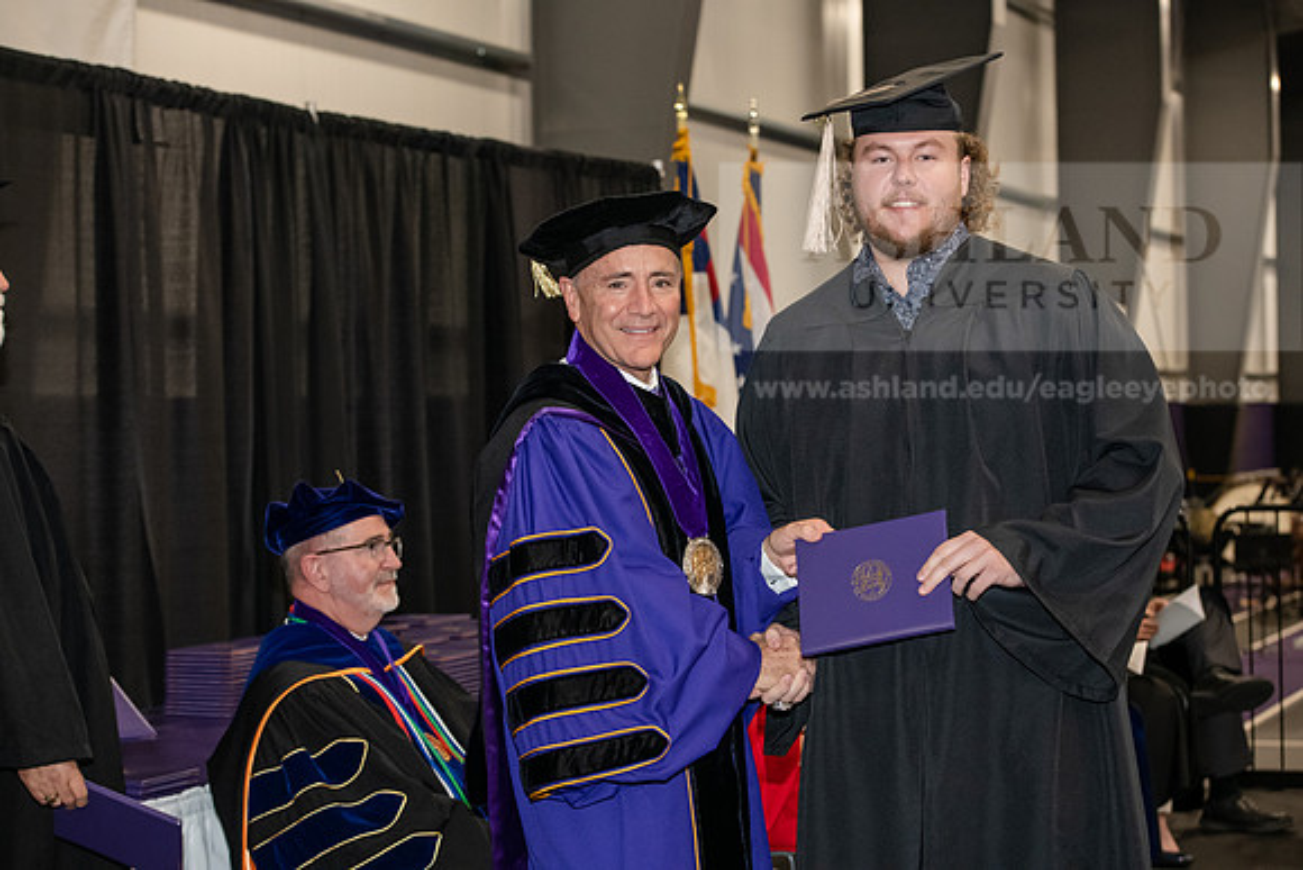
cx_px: 652
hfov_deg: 28.8
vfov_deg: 19.5
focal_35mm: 70
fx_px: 2534
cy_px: 435
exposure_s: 1/200
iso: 2500
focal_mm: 70
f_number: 5
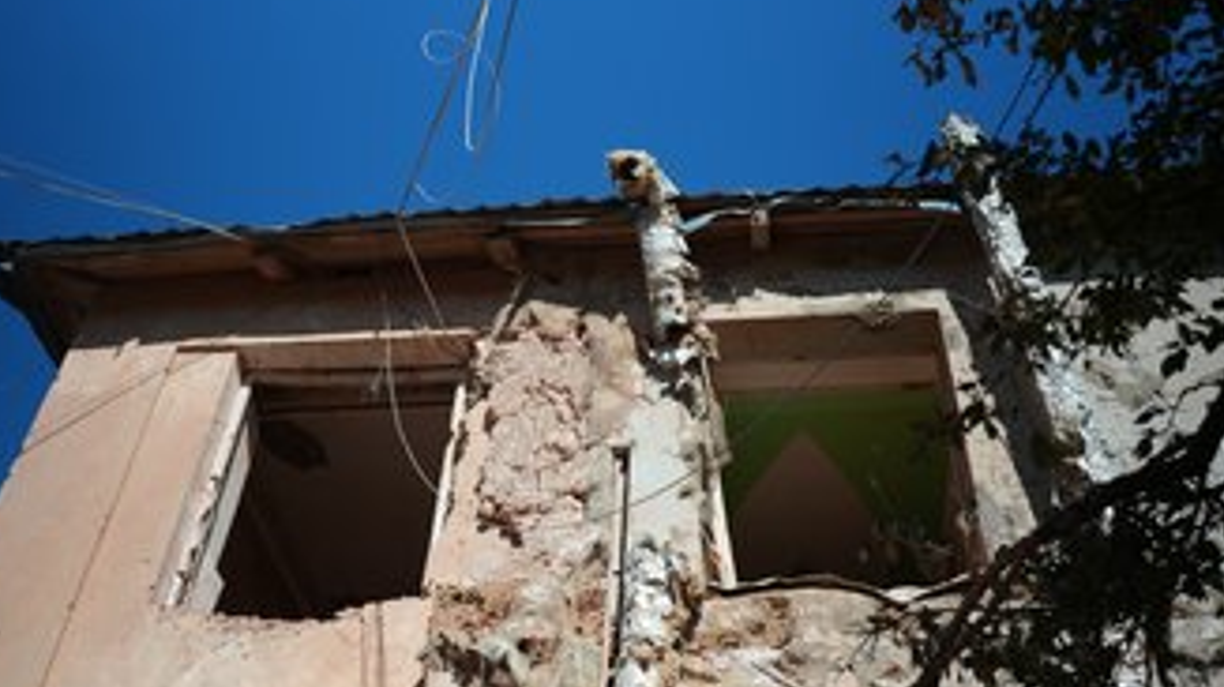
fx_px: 1168
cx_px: 571
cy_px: 381
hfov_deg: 55.3
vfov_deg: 32.8
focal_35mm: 36
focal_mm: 28
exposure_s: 1/160
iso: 640
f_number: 4
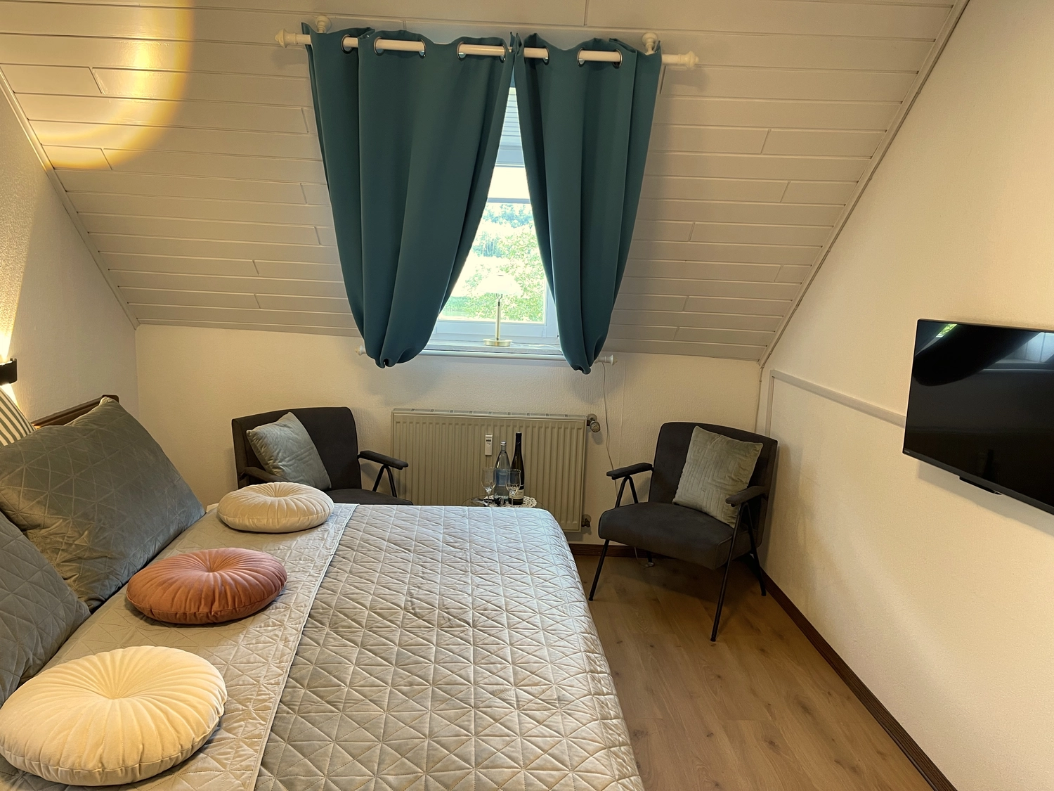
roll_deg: -2.9
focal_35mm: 25
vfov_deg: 54.9
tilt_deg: -9.9
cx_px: 527
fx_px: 761
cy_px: 396
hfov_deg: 69.4
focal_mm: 5.1
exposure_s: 1/50
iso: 100
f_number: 1.6
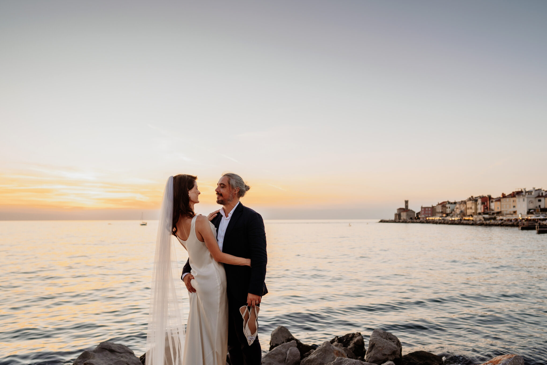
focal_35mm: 30
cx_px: 304
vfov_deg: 43.5
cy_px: 207
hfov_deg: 61.8
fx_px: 456
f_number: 2
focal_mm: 24
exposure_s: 1/125
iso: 100
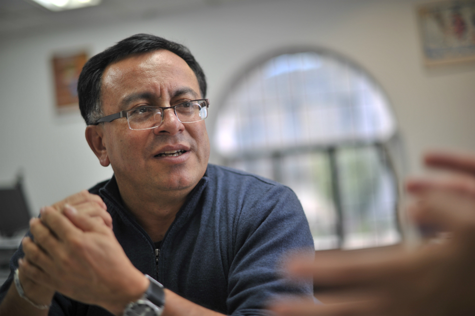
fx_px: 659
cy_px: 158
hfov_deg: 39.6
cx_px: 238
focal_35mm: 50
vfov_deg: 27.0
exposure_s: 1/200
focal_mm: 50
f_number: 1.4
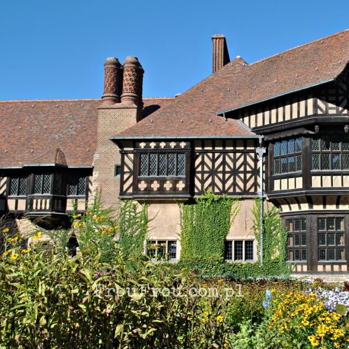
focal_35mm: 49
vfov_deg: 34.7
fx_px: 559
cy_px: 172
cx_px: 262
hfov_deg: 34.0
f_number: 8
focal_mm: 24
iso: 100
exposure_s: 1/250
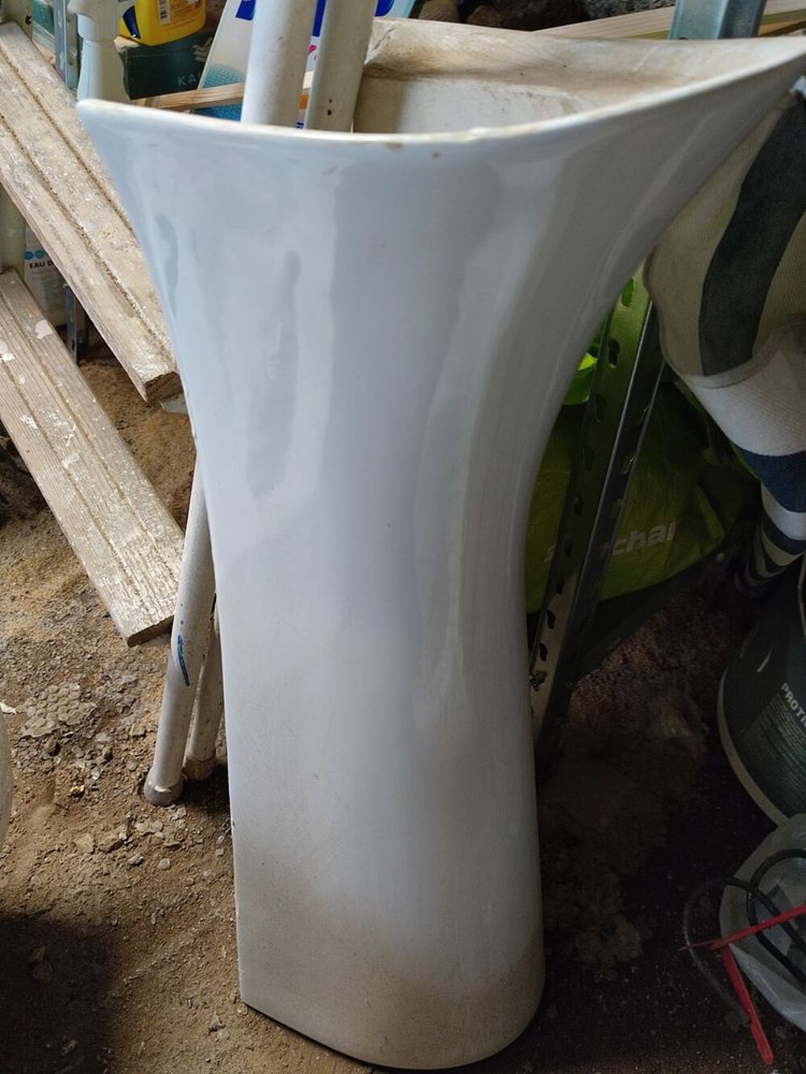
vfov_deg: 69.4
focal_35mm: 25
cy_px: 537
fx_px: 776
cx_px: 403
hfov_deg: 54.9
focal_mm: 6.04
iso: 1243
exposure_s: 1/20
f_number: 1.9
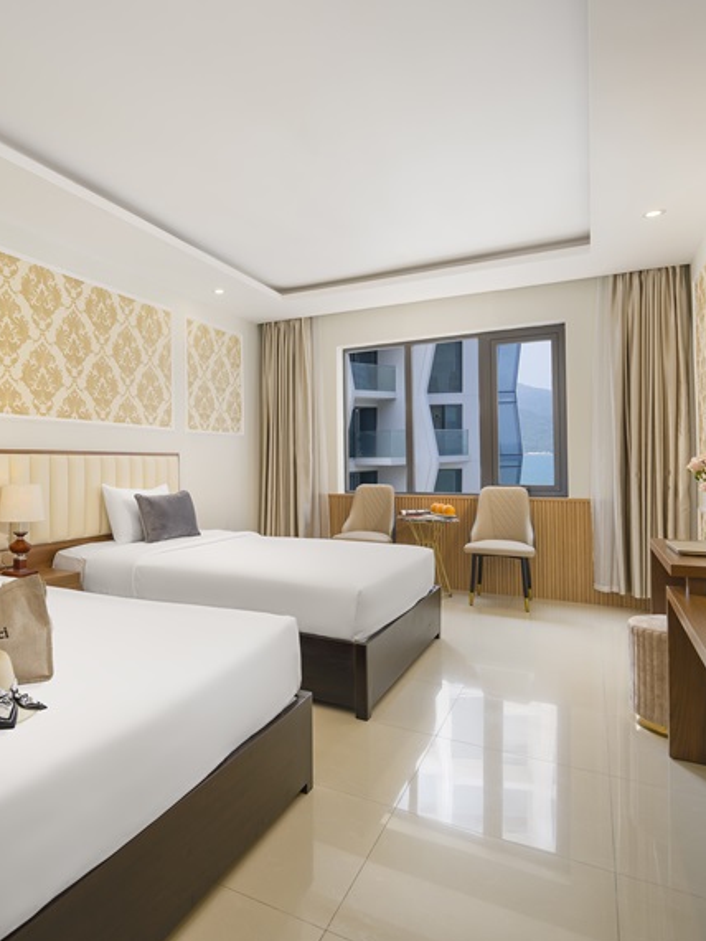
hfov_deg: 61.3
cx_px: 213
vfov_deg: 79.0
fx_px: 571
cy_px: 463
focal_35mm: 21
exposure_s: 1/125
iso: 160
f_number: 9
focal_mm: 14
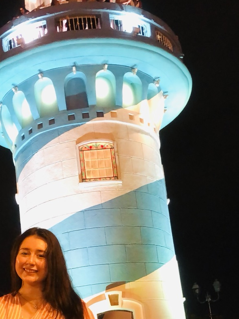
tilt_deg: +13.0
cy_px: 263
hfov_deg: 25.6
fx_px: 525
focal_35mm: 57
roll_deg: +6.1
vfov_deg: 32.7
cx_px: 88
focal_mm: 4
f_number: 1.8
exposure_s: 1/6
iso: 80
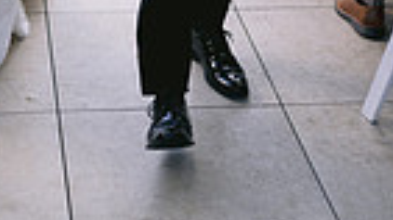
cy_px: -295
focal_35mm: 117
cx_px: 131
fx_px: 1218
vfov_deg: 9.3
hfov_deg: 18.3
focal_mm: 35
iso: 200
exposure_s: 1/1250
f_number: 2.8
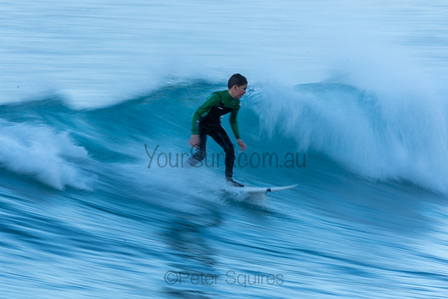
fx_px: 9335
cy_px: 150
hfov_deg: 2.7
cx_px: 224
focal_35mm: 750
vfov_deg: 1.8
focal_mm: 500
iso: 100
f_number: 18
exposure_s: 1/20
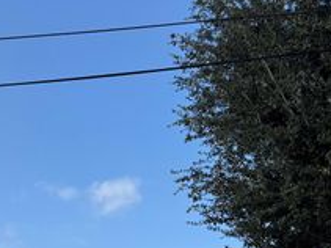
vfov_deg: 25.0
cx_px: 100
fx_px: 545
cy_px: 214
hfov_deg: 33.4
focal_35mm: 57
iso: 80
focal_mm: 6.76
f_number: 1.78
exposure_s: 1/3425
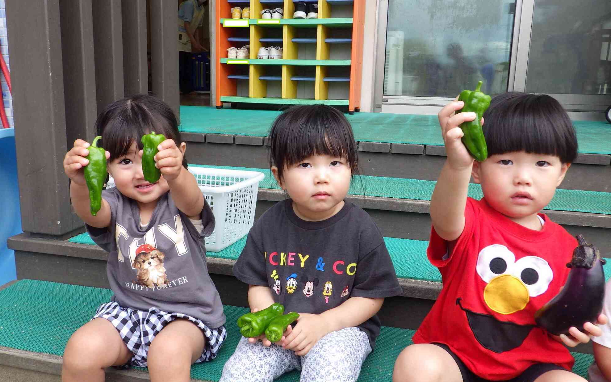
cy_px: 192
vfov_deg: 41.8
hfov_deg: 62.9
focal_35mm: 30
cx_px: 303
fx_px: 500
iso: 125
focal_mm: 5
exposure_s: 1/200
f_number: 4.2
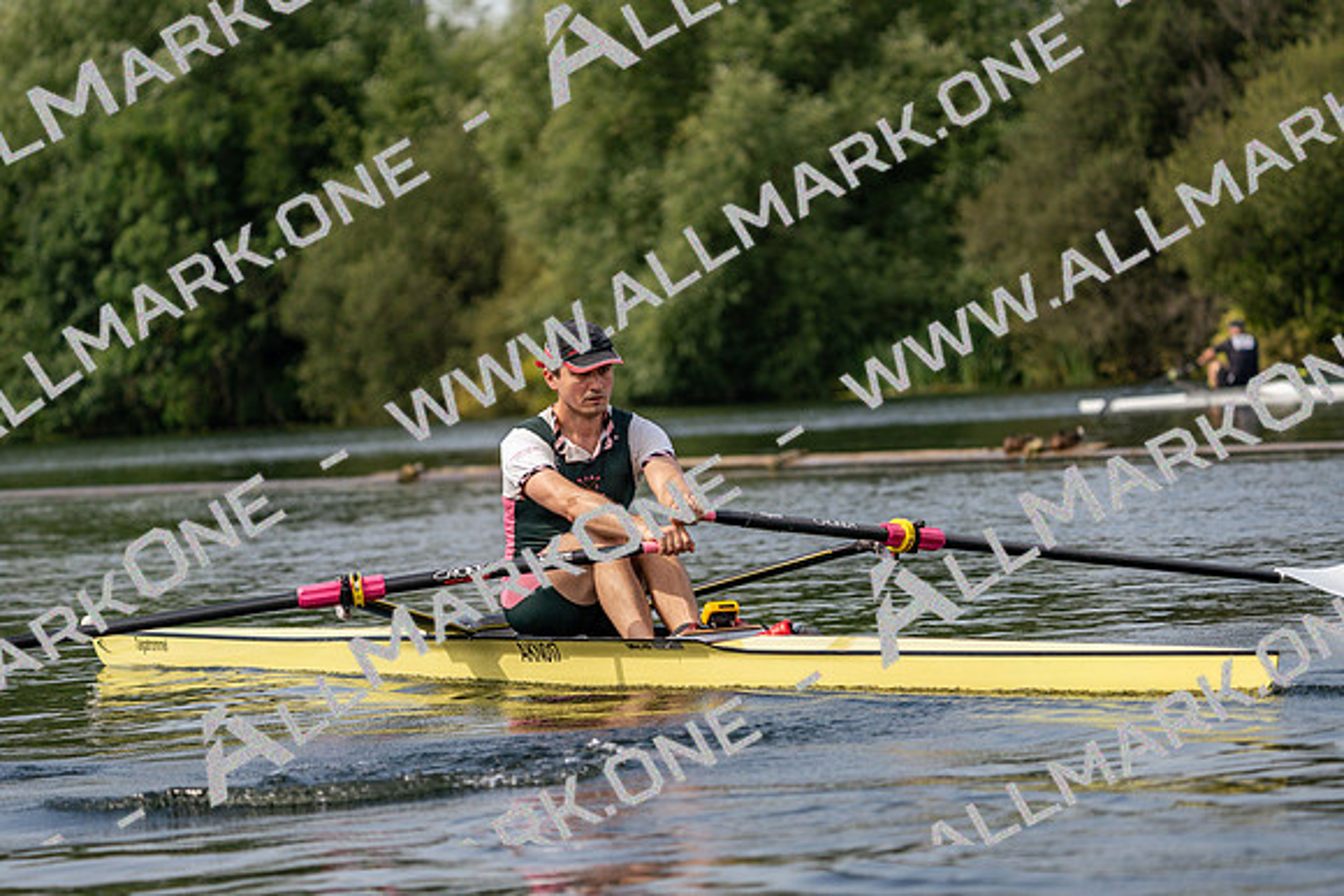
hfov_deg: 9.9
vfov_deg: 6.6
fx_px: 7729
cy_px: 448
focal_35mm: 207
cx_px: 672
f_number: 5.6
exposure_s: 1/1600
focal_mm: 207
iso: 320
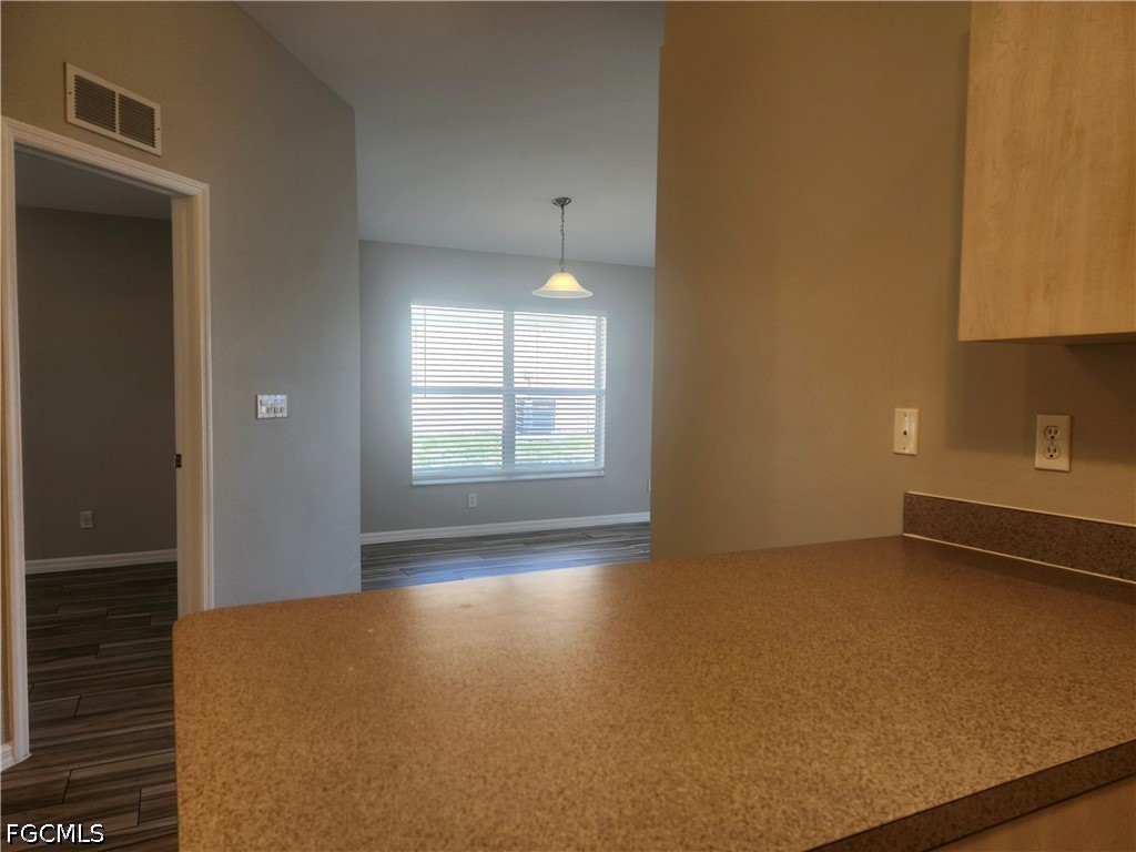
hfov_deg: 73.9
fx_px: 755
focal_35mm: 23
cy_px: 426
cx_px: 568
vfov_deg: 58.9
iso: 64
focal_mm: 5.54
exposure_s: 1/120
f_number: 1.8
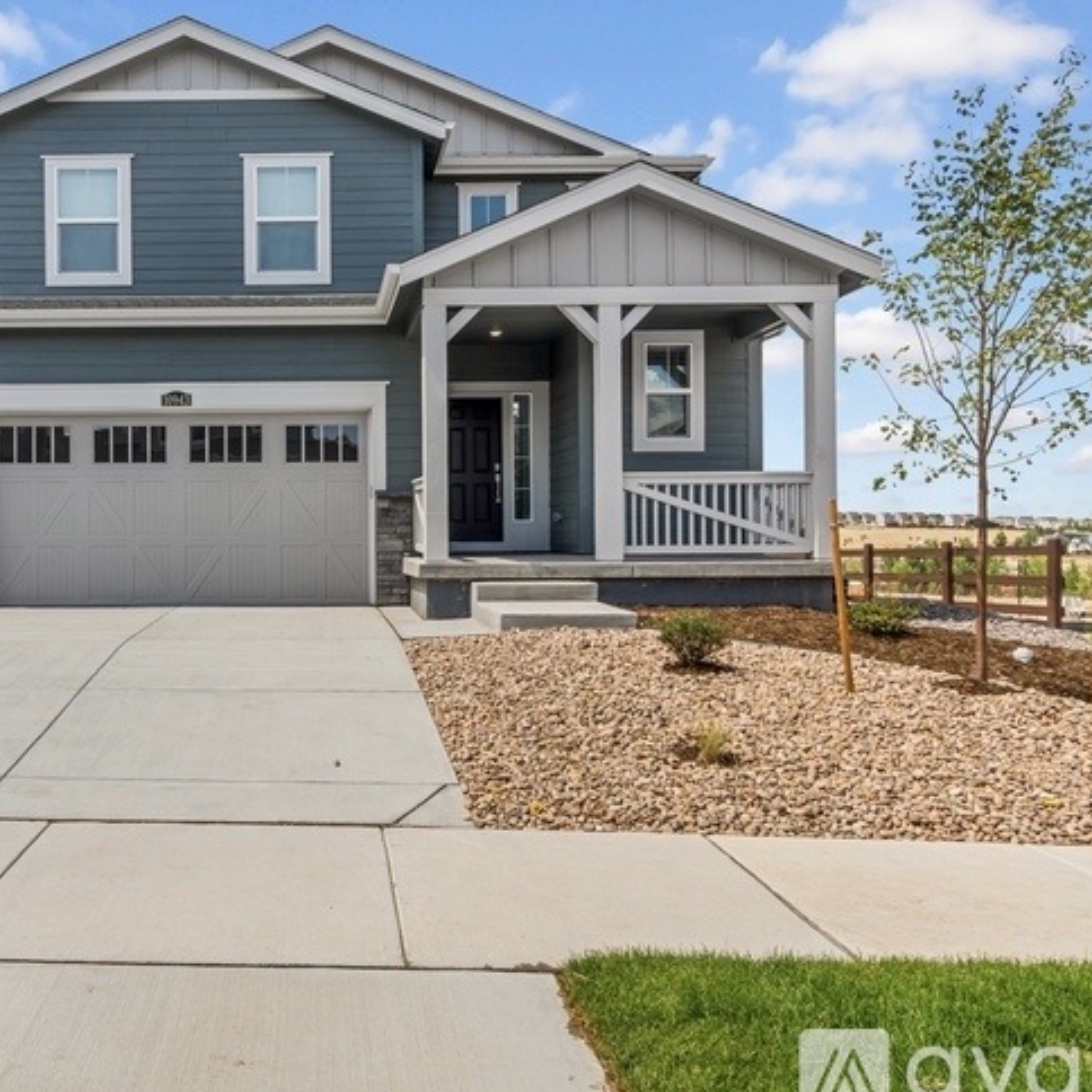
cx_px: 318
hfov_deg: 59.4
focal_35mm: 26
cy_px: 555
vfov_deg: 61.6
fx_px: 916
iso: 100
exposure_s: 1/320
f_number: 10
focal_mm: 13
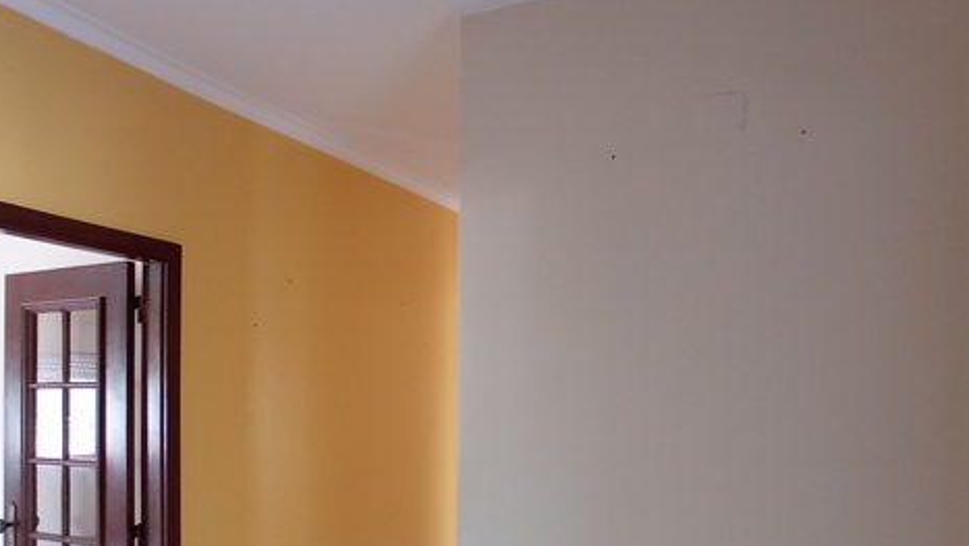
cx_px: 500
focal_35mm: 28
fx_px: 720
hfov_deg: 67.9
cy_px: 417
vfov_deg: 40.2
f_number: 2.2
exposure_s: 1/25
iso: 376
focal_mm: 1.65
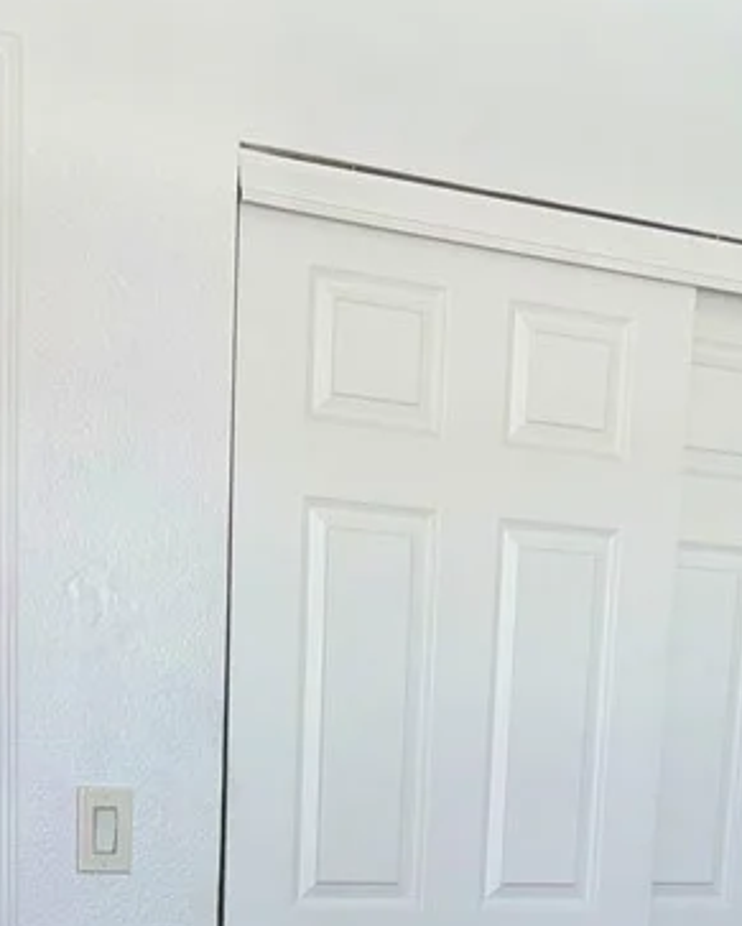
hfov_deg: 23.1
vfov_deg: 26.2
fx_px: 1809
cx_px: 479
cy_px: 1043
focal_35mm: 66
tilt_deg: -10.2
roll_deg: -3.7
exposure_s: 1/156
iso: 50
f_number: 1.78
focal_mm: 6.76
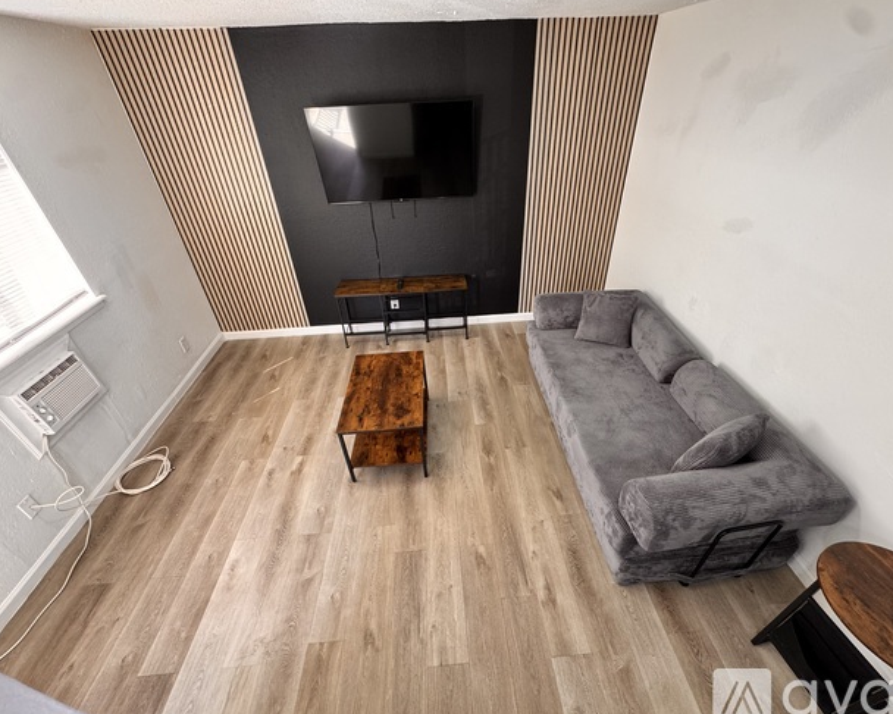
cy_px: 360
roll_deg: +0.0
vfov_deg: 84.0
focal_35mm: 15
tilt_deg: -36.7
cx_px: 460
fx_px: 396
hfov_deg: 96.8
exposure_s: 1/120
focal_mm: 2.22
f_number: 2.2
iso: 200
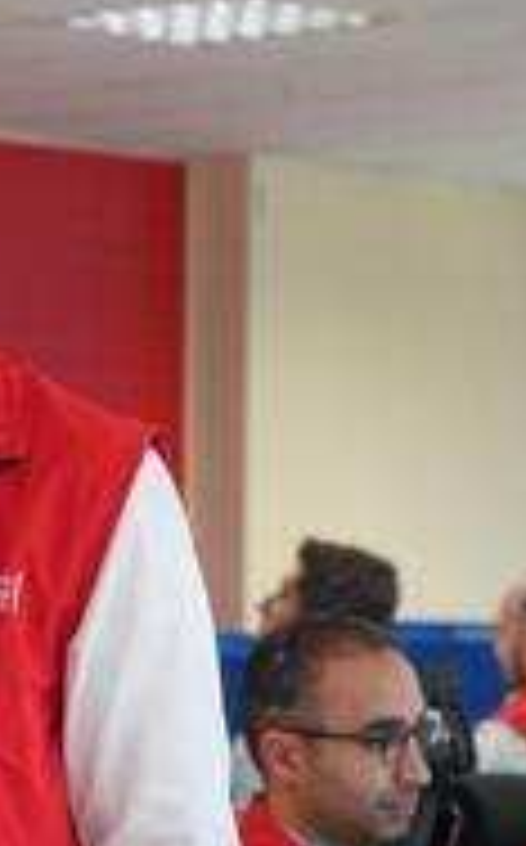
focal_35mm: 154
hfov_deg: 8.3
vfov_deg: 13.5
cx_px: -263
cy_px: 666
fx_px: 3543
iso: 1600
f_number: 4
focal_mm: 54
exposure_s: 1/160
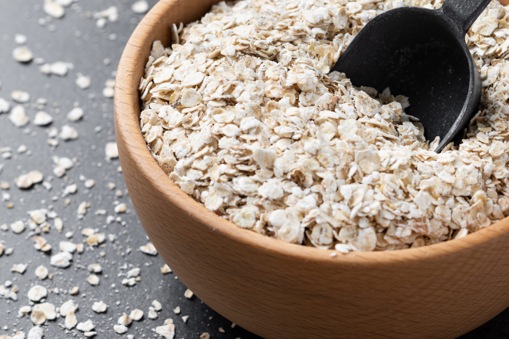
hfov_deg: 17.2
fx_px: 1683
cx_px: 203
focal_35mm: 119
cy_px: 127
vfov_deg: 11.5
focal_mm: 60
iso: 100
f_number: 8
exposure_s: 1/200
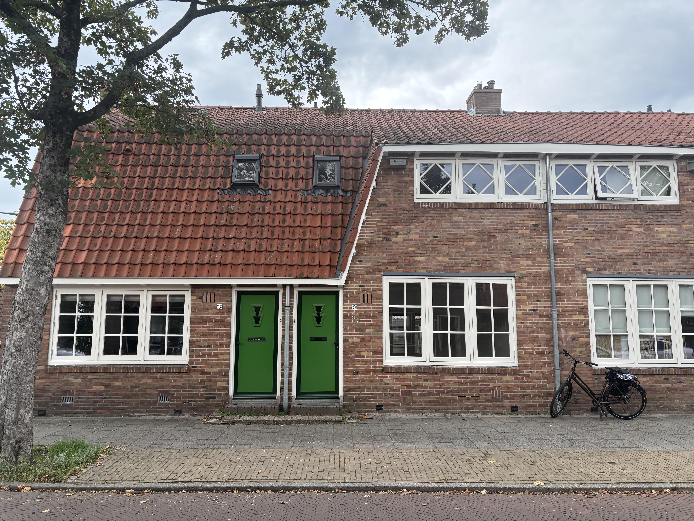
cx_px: 347
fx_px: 521
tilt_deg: +8.6
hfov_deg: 67.3
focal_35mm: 26
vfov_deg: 53.1
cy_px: 260
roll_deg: -0.2
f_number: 1.6
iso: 50
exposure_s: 1/243
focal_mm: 6
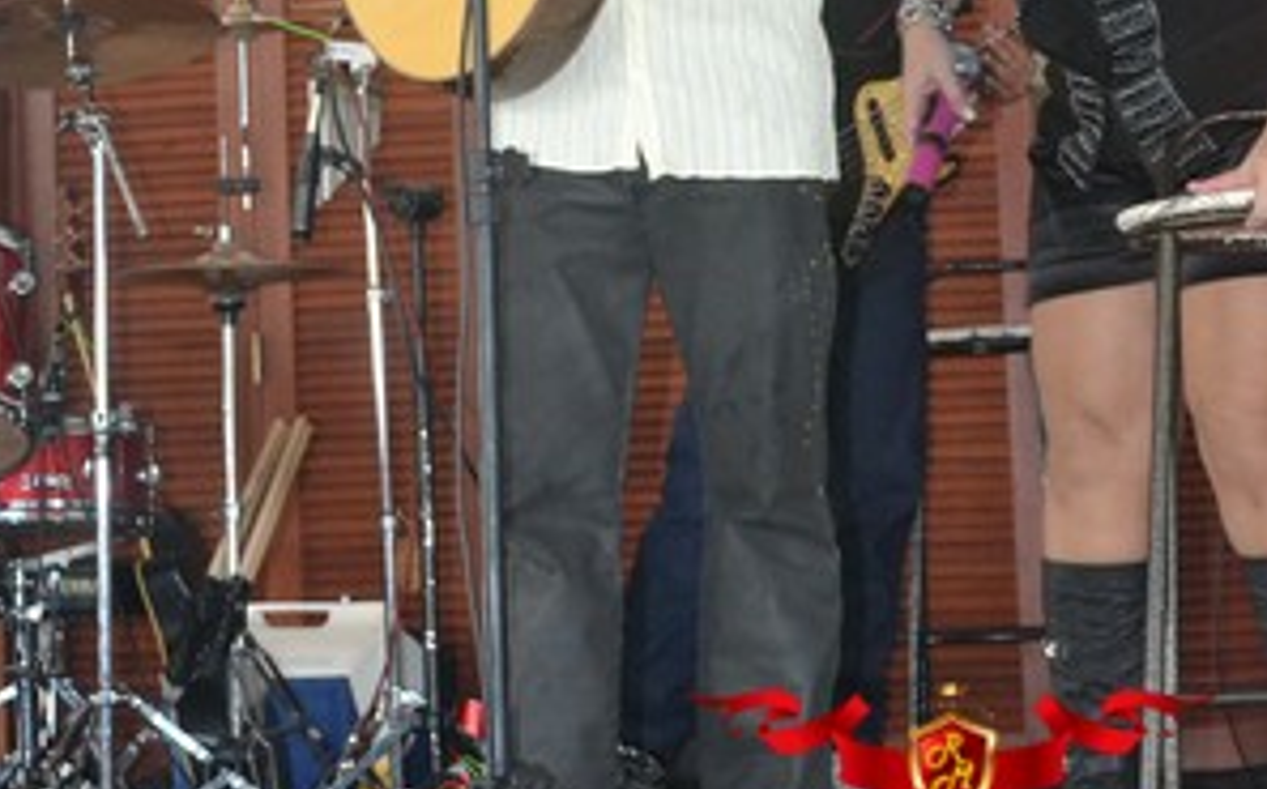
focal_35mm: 116
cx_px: 631
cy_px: 0
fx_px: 4002
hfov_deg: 18.0
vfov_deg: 11.2
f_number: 4.8
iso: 3200
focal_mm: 50
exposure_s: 1/60
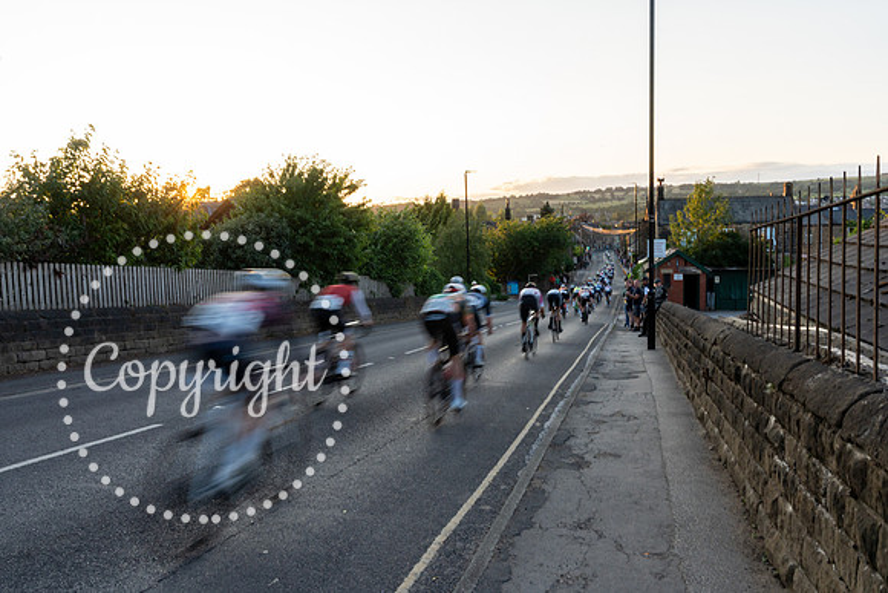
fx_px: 713
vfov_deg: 45.1
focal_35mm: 29
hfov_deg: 63.8
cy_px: 296
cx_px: 444
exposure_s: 1/40
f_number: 18
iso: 640
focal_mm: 28
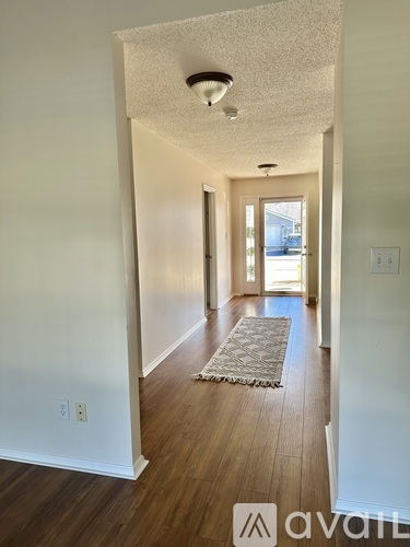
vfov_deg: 71.6
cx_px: 205
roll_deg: +0.9
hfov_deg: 56.8
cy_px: 274
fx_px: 379
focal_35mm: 24
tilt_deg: -4.8
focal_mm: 6.86
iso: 125
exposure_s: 1/121
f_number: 1.78
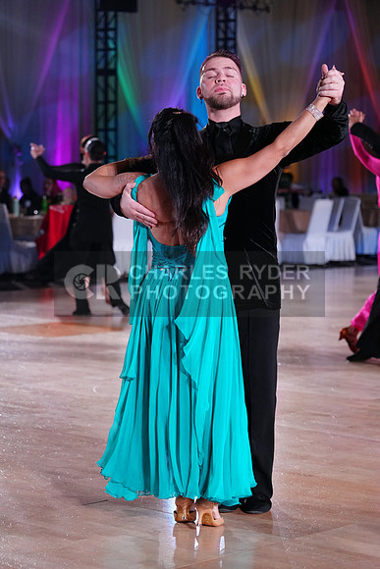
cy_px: 284
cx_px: 190
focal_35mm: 96
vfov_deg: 21.2
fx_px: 1519
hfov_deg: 14.3
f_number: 4
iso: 2500
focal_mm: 96
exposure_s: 1/400
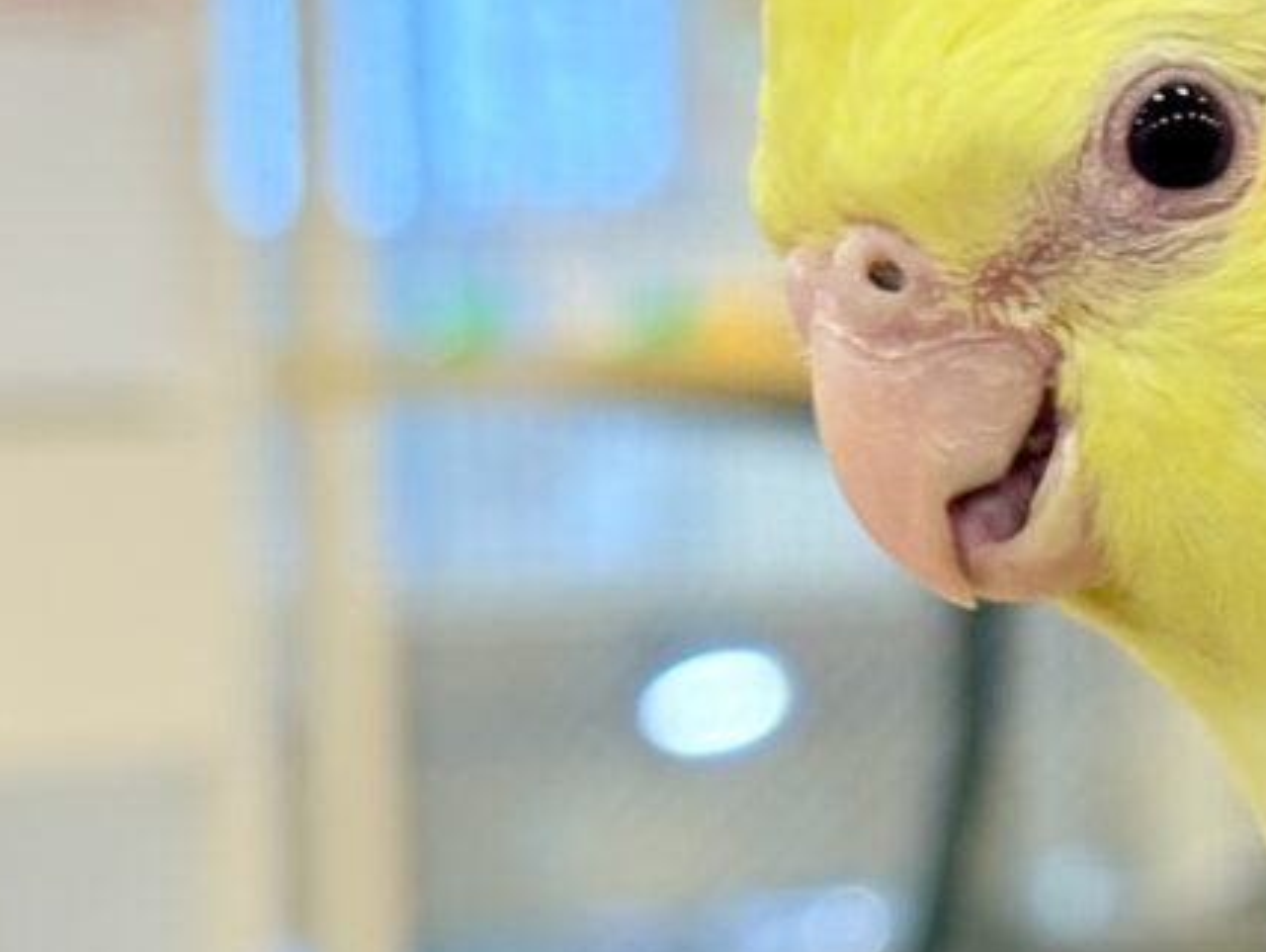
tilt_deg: -1.4
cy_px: 549
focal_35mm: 146
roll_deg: +1.2
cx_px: 1749
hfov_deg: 13.0
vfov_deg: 10.2
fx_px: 5344
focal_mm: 5.96
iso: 64
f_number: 1.6
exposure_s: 1/100
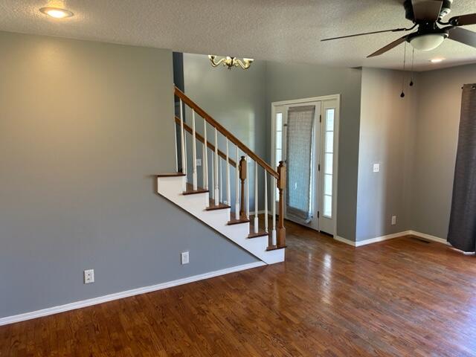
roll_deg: +1.5
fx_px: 358
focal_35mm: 26
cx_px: 238
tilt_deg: -6.3
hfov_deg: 67.3
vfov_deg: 53.1
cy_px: 178
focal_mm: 5.7
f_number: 1.5
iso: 80
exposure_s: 1/60
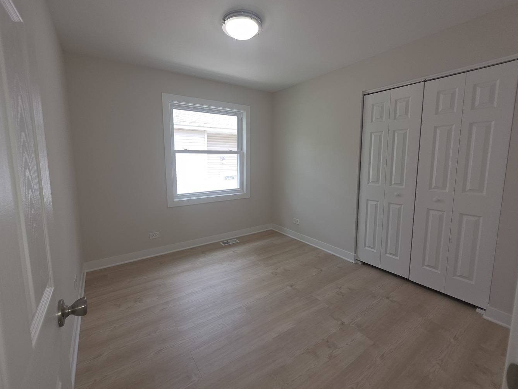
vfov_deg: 85.7
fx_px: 210
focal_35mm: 14
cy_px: 192
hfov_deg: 102.0
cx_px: 254
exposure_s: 1/60
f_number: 1.9
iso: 32
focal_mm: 2.2
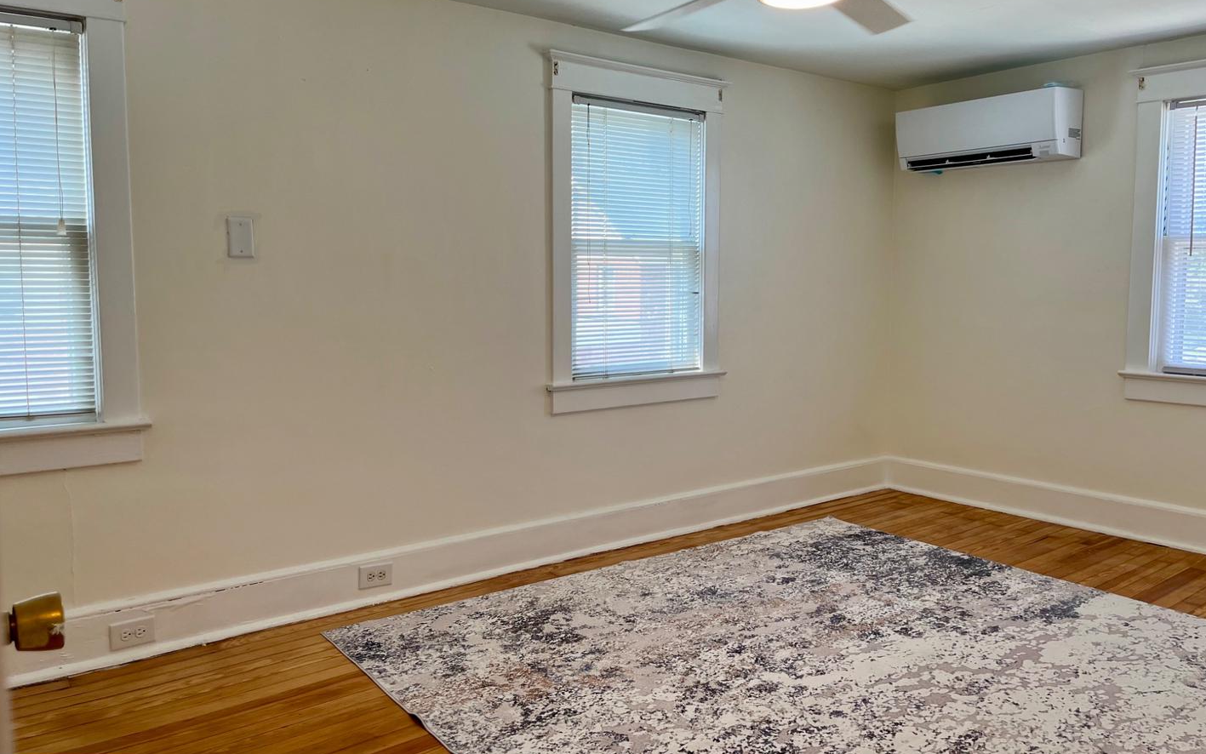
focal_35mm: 28
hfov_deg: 66.5
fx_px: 920
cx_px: 598
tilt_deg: -5.6
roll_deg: -0.1
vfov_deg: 44.5
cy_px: 352
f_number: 1.6
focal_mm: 5.1
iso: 50
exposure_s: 1/164
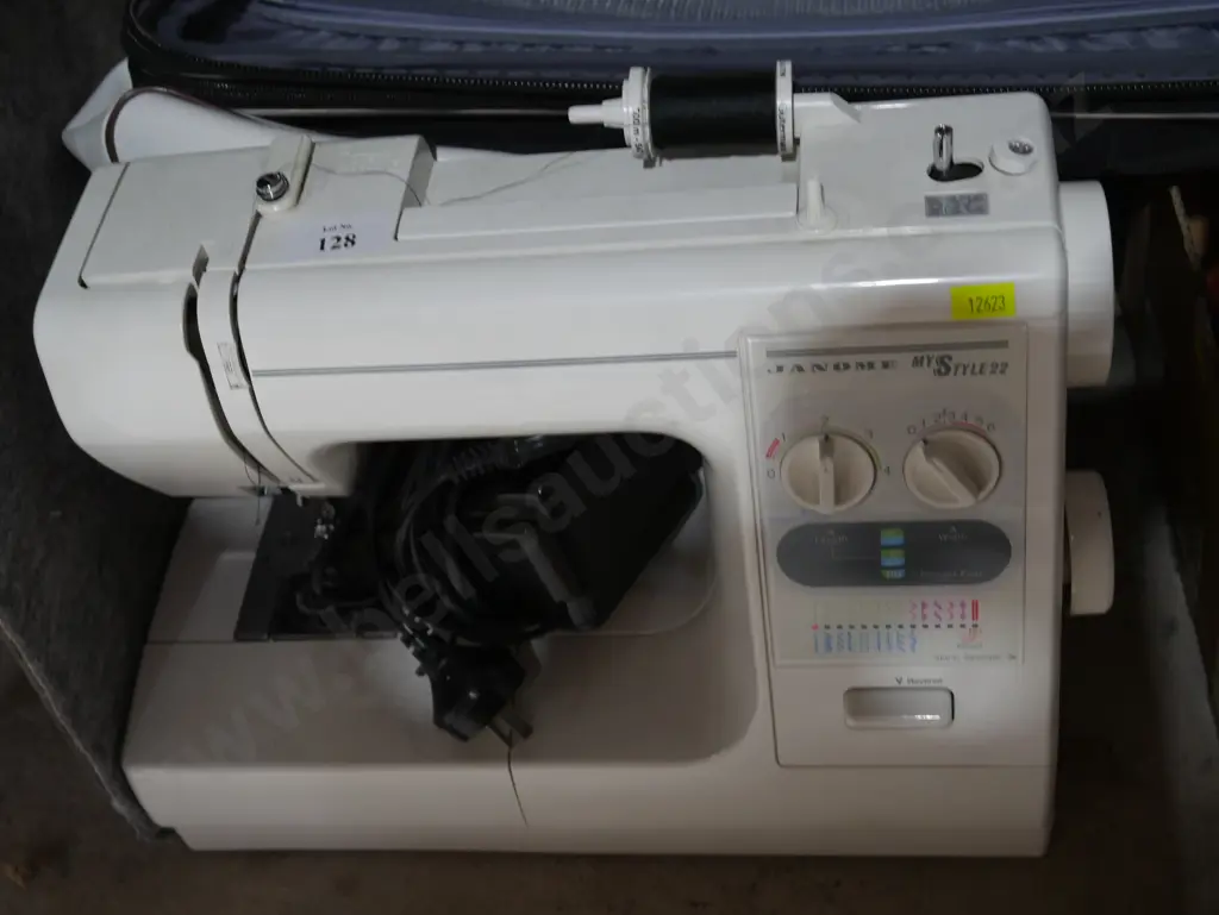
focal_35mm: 48
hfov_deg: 39.6
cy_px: 458
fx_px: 1691
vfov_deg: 30.3
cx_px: 610
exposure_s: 1/60
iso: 800
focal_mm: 24
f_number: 5.2
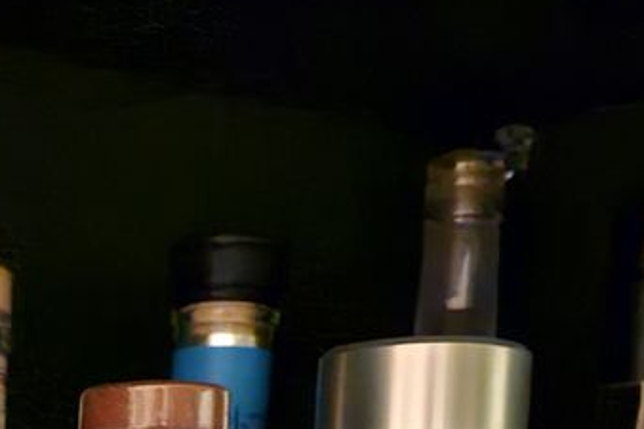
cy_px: 774
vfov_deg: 14.2
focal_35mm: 85
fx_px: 1520
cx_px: -65
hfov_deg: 22.6
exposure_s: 1/4
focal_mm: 6.3
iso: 5000
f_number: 1.7
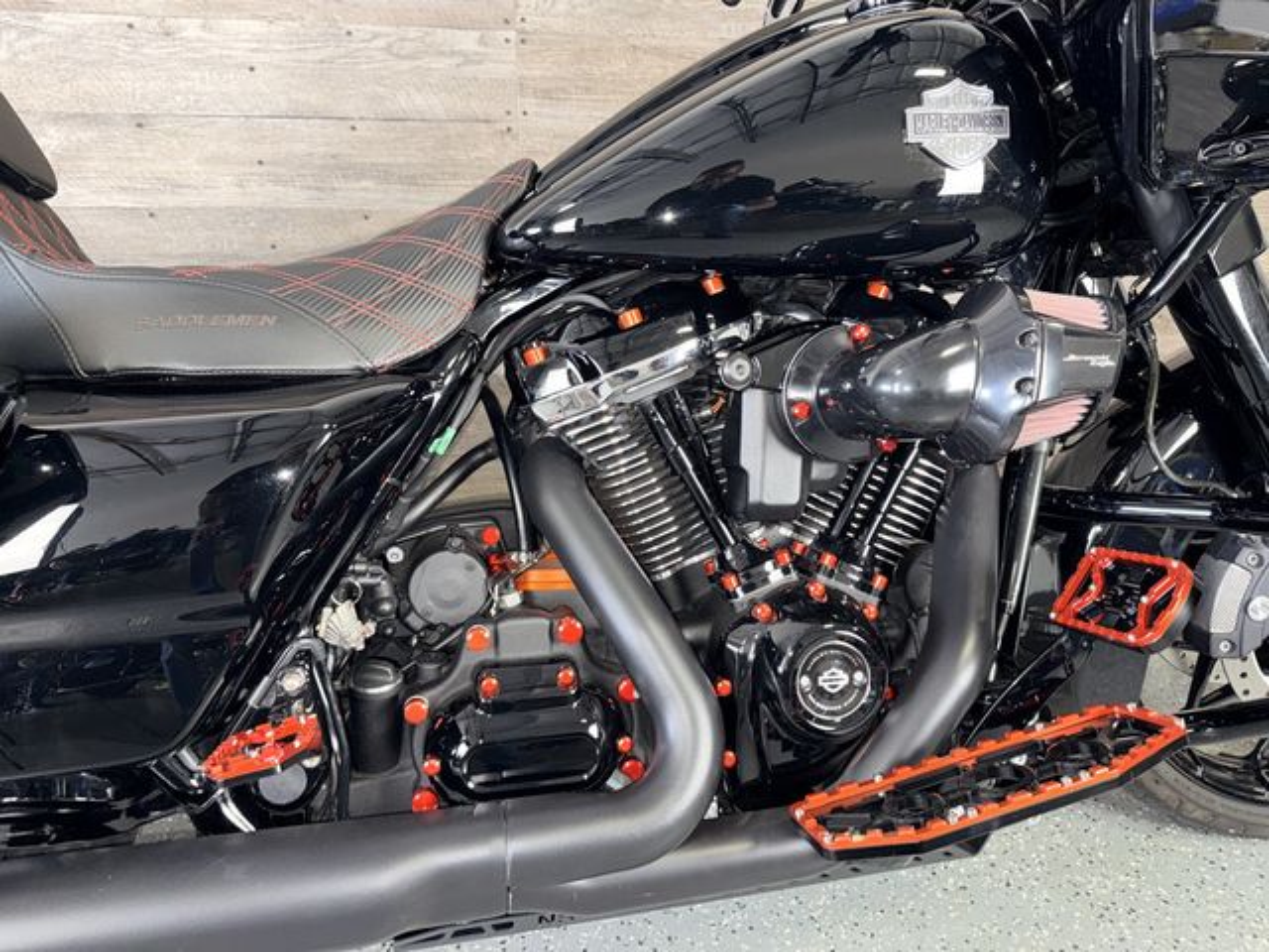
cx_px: 634
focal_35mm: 24
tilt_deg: -16.1
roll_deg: -0.1
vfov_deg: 56.8
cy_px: 476
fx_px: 880
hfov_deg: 71.6
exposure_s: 1/15
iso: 80
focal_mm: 6.76
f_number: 1.78
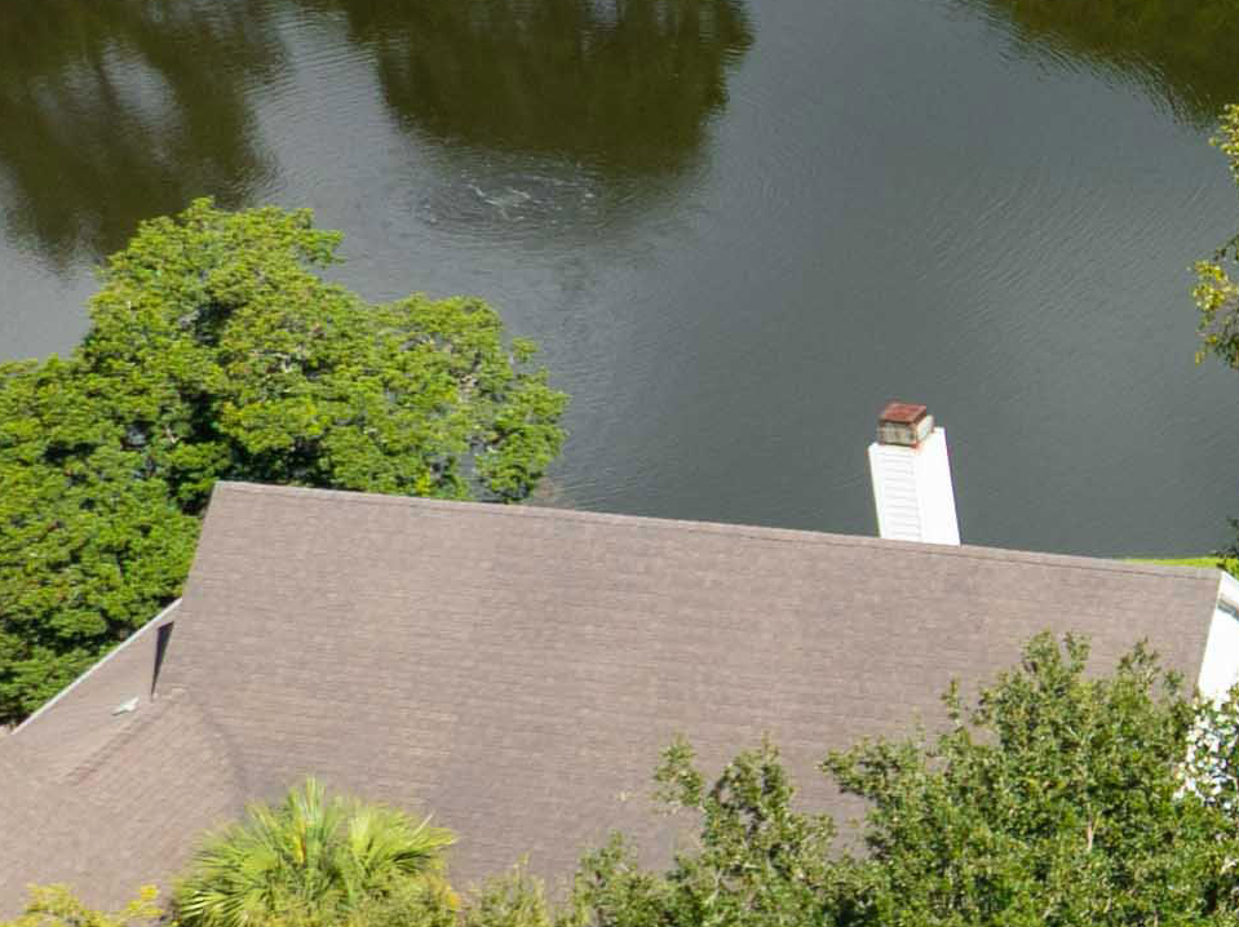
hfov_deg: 13.2
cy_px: 422
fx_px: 4722
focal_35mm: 132
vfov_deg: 11.2
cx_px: 2368
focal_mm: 12.29
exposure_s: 1/320
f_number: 2.8
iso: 100
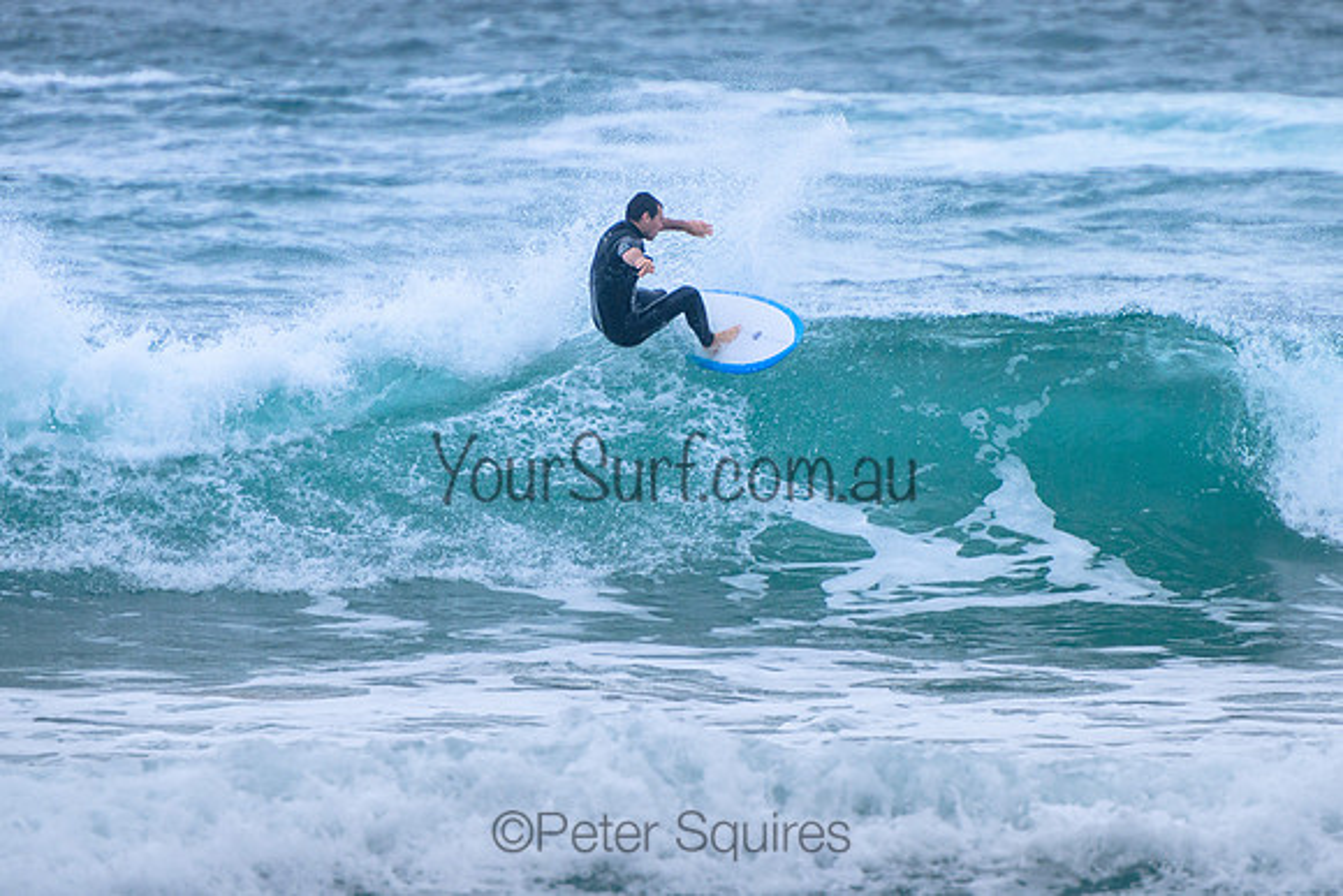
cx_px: 802
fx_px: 20527
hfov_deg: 3.7
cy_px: 280
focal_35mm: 550
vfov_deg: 2.5
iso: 720
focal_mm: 400
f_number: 5.6
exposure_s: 1/2000
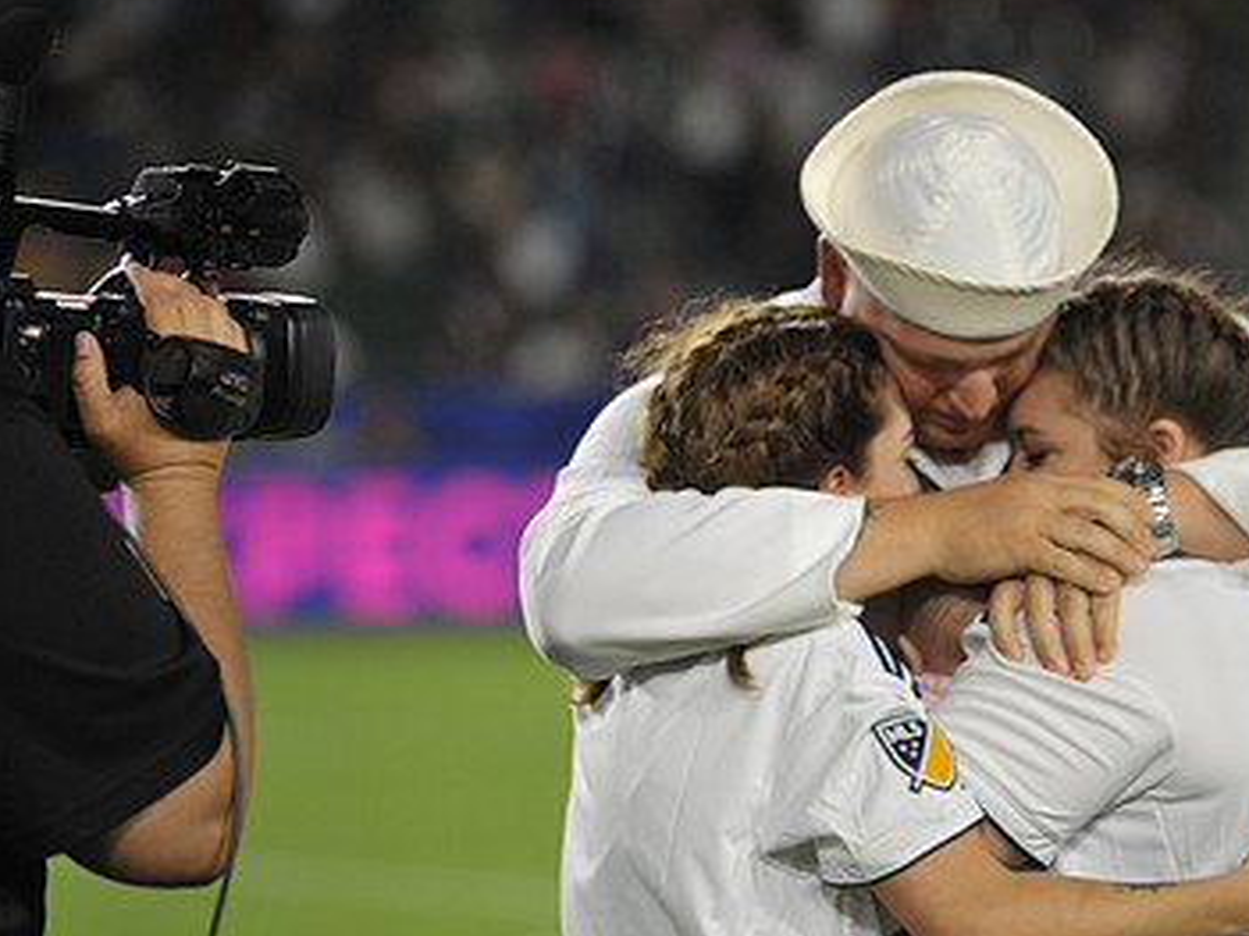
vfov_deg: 6.2
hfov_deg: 8.3
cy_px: 516
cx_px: 904
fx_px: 8584
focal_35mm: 238
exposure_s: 1/1000
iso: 1250
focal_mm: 150
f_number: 2.8
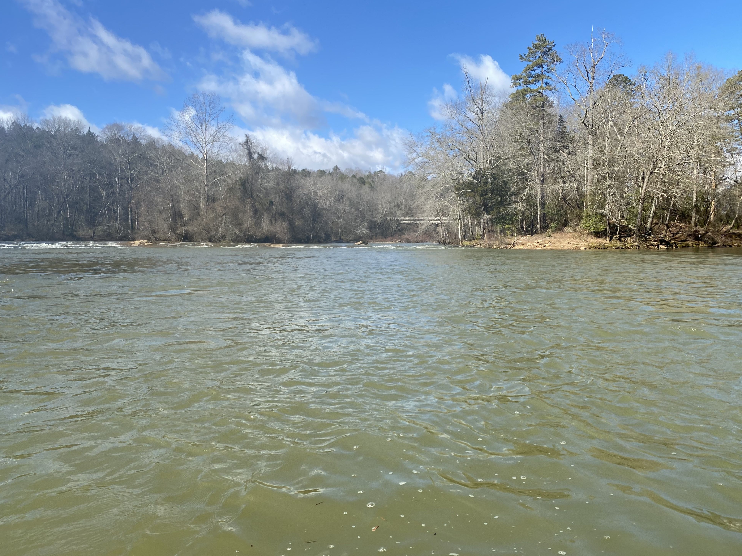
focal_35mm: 27
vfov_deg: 51.4
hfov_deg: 65.3
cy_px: 282
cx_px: 381
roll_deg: -0.5
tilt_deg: -2.3
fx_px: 579
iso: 32
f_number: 1.8
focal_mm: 4.25
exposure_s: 1/1927
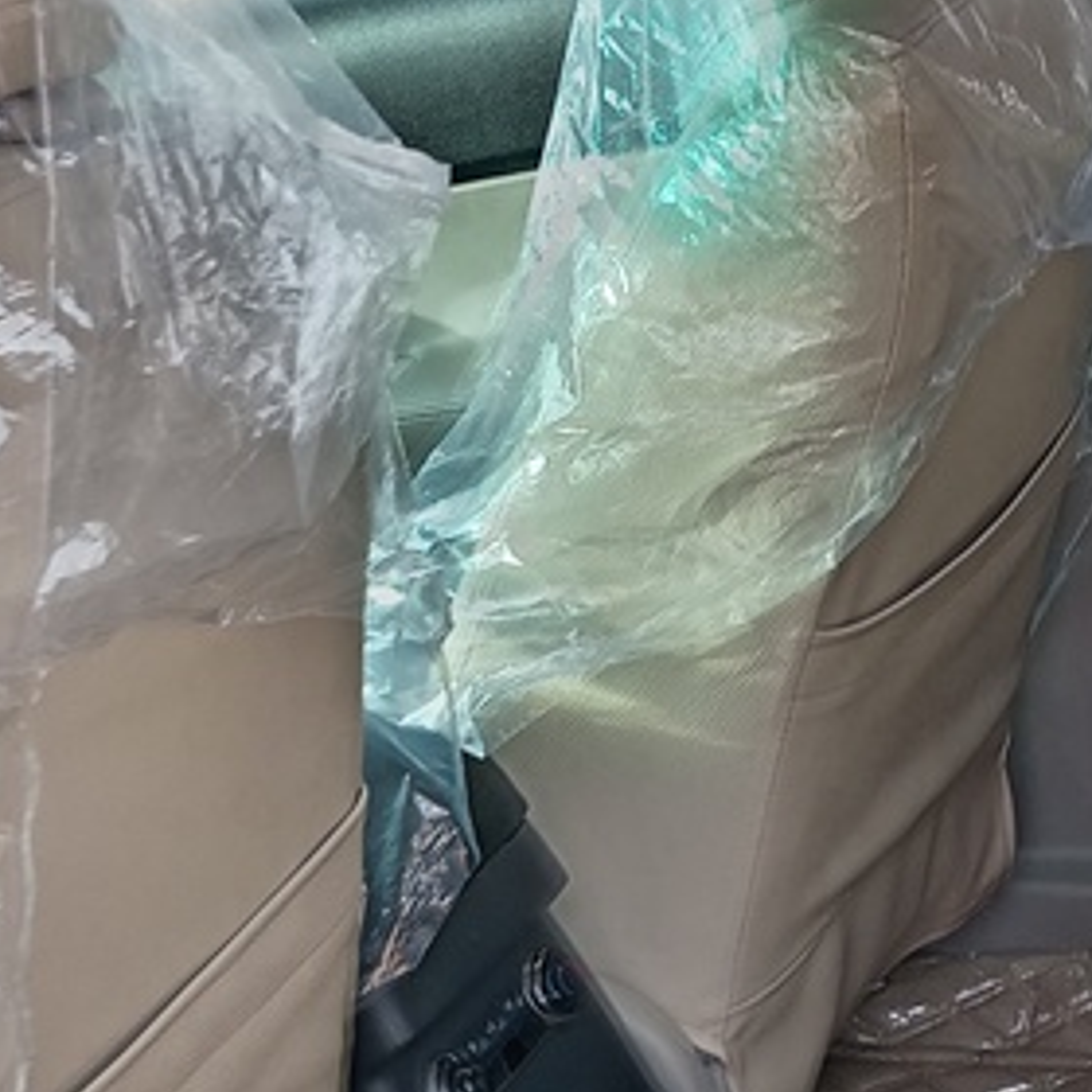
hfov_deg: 22.2
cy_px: 885
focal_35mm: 78
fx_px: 2784
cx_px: 591
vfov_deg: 21.9
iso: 141
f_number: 1.8
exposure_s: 1/50
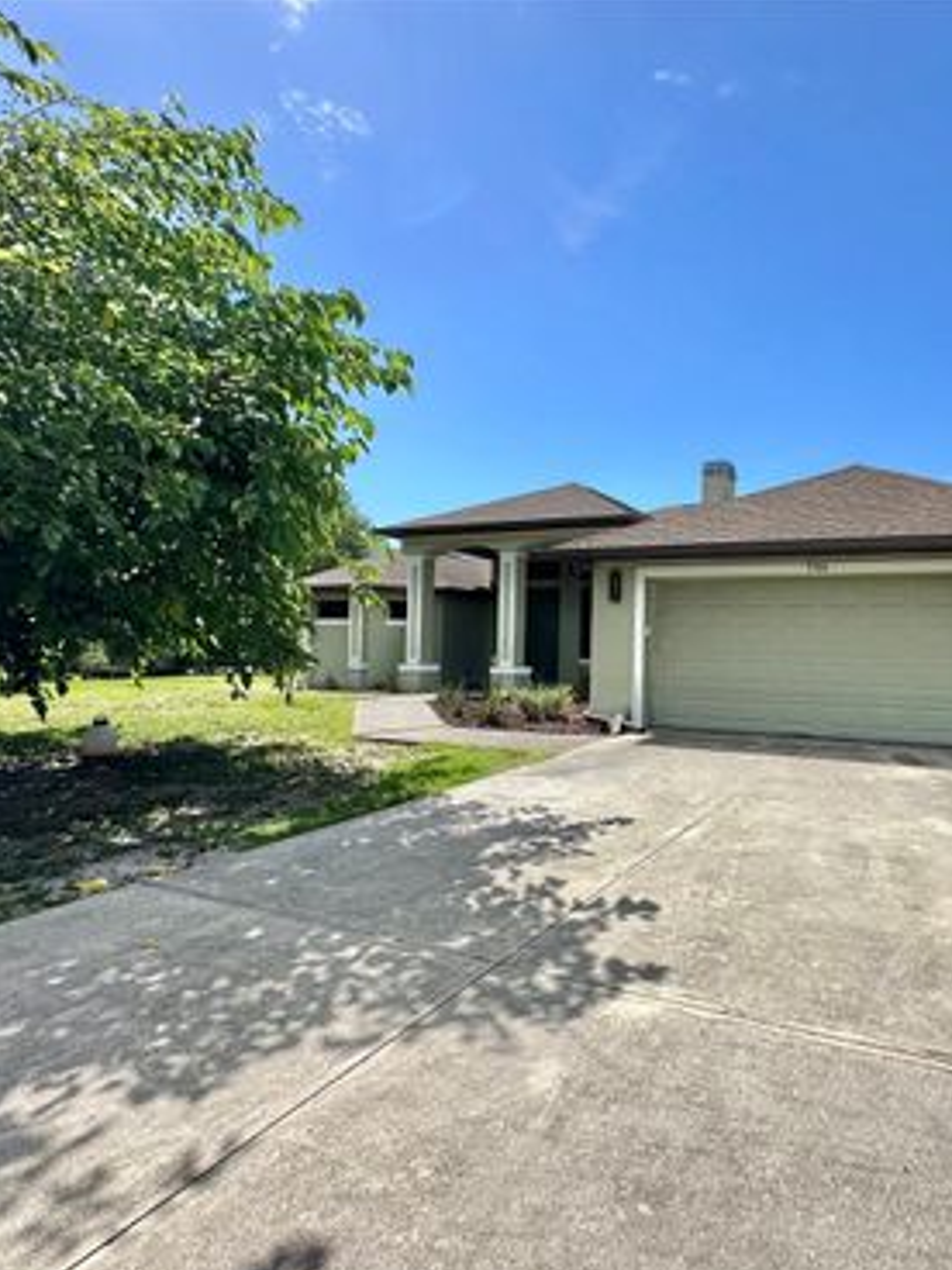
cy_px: 644
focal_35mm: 19
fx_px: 697
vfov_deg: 84.7
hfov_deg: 65.3
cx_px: 690
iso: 50
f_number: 2.2
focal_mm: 2.22
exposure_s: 1/1984
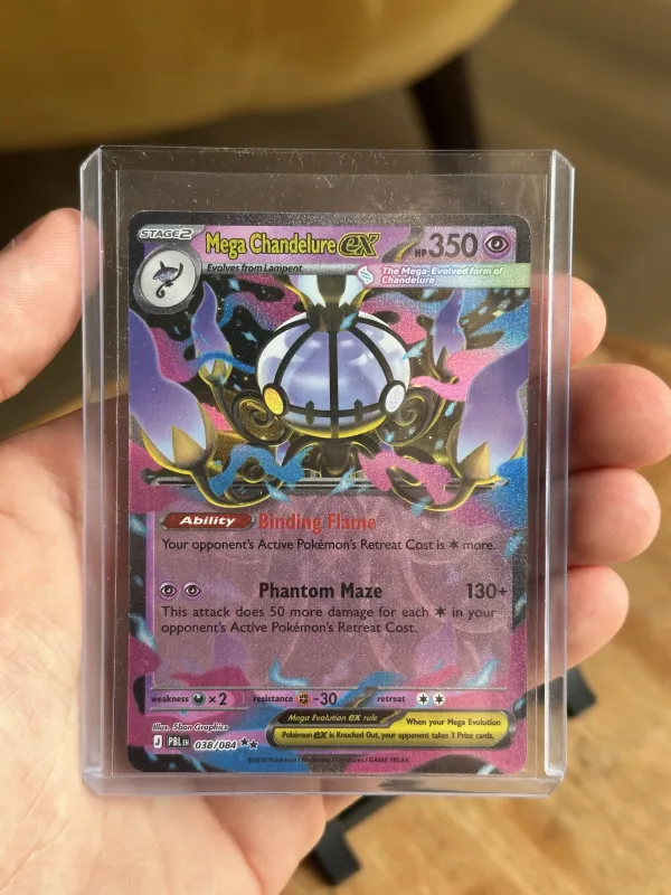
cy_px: 448
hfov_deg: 30.3
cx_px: 336
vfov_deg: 39.7
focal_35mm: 48
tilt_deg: -48.0
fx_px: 1241
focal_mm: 6.86
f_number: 1.78
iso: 80
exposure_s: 1/121
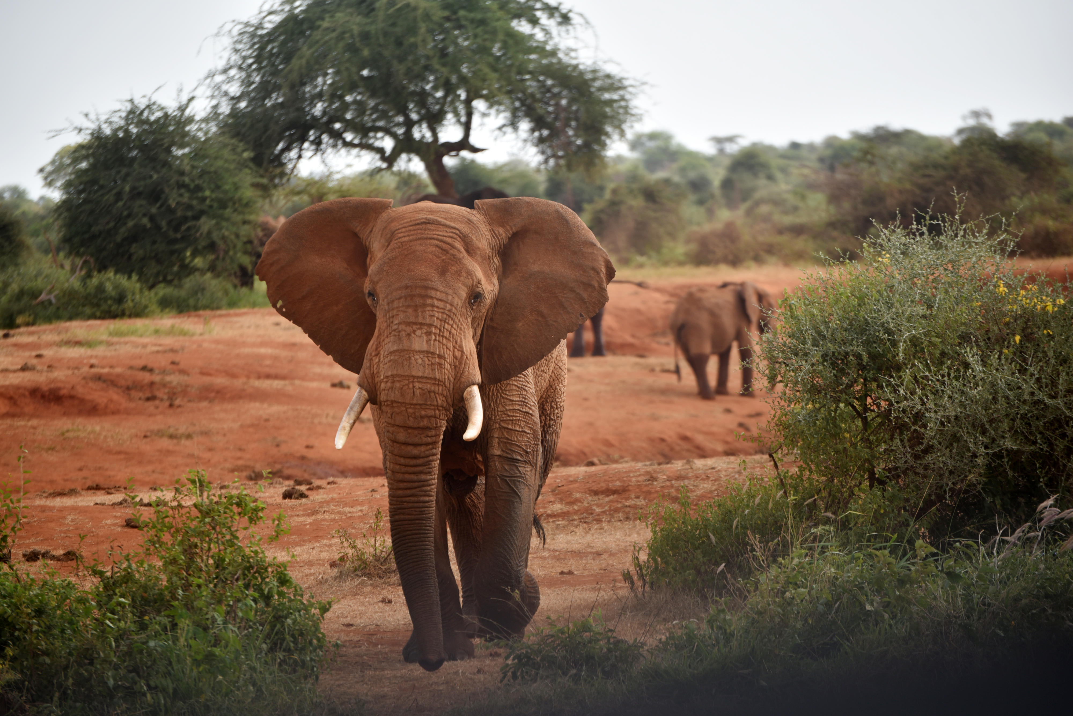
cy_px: 358
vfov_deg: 6.3
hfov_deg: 9.4
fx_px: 6559
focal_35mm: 220
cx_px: 536
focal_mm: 220
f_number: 5.3
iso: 100
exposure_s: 1/320
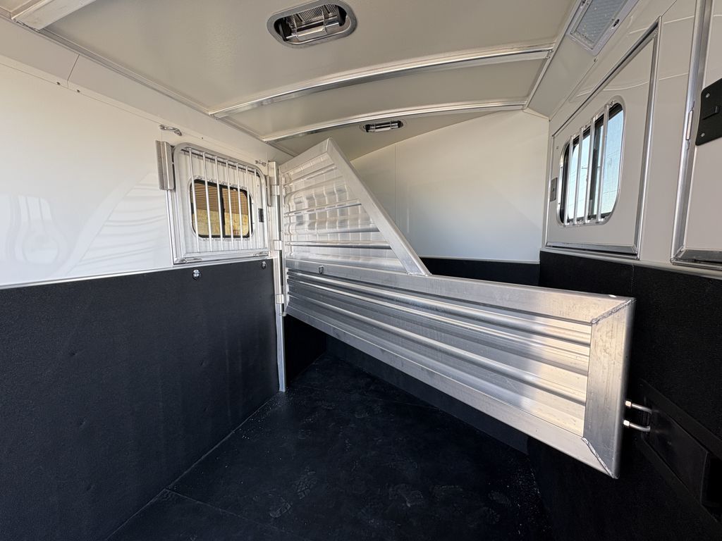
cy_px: 270
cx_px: 361
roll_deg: +1.3
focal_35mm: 14
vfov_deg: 85.7
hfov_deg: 102.1
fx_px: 292
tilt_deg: -5.5
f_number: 2.2
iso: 40
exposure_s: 1/99
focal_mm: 2.22
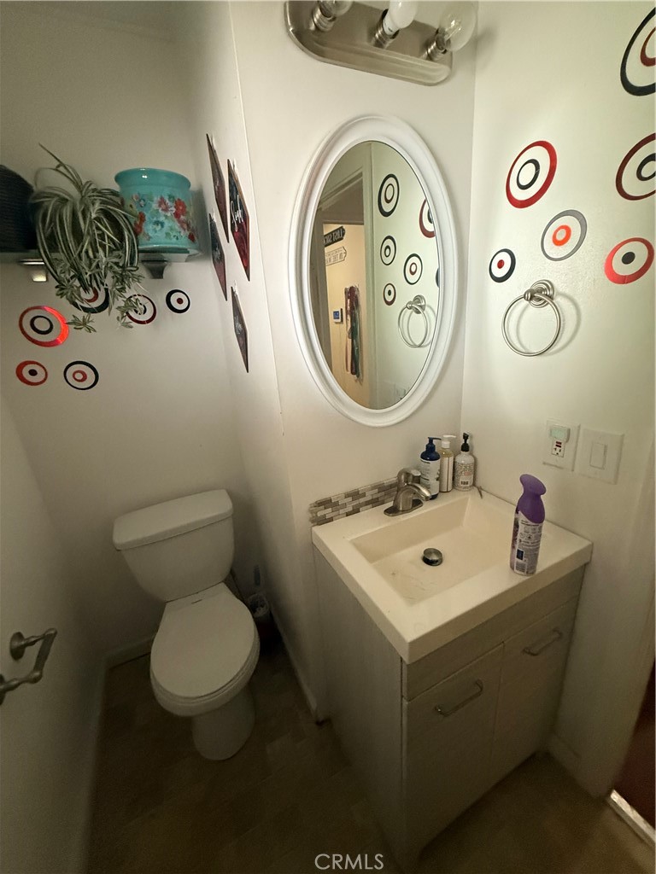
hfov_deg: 85.7
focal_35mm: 14
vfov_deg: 102.1
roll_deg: +3.9
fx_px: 354
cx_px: 328
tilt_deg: -18.9
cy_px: 437
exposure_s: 1/60
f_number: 2.2
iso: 640
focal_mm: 2.22
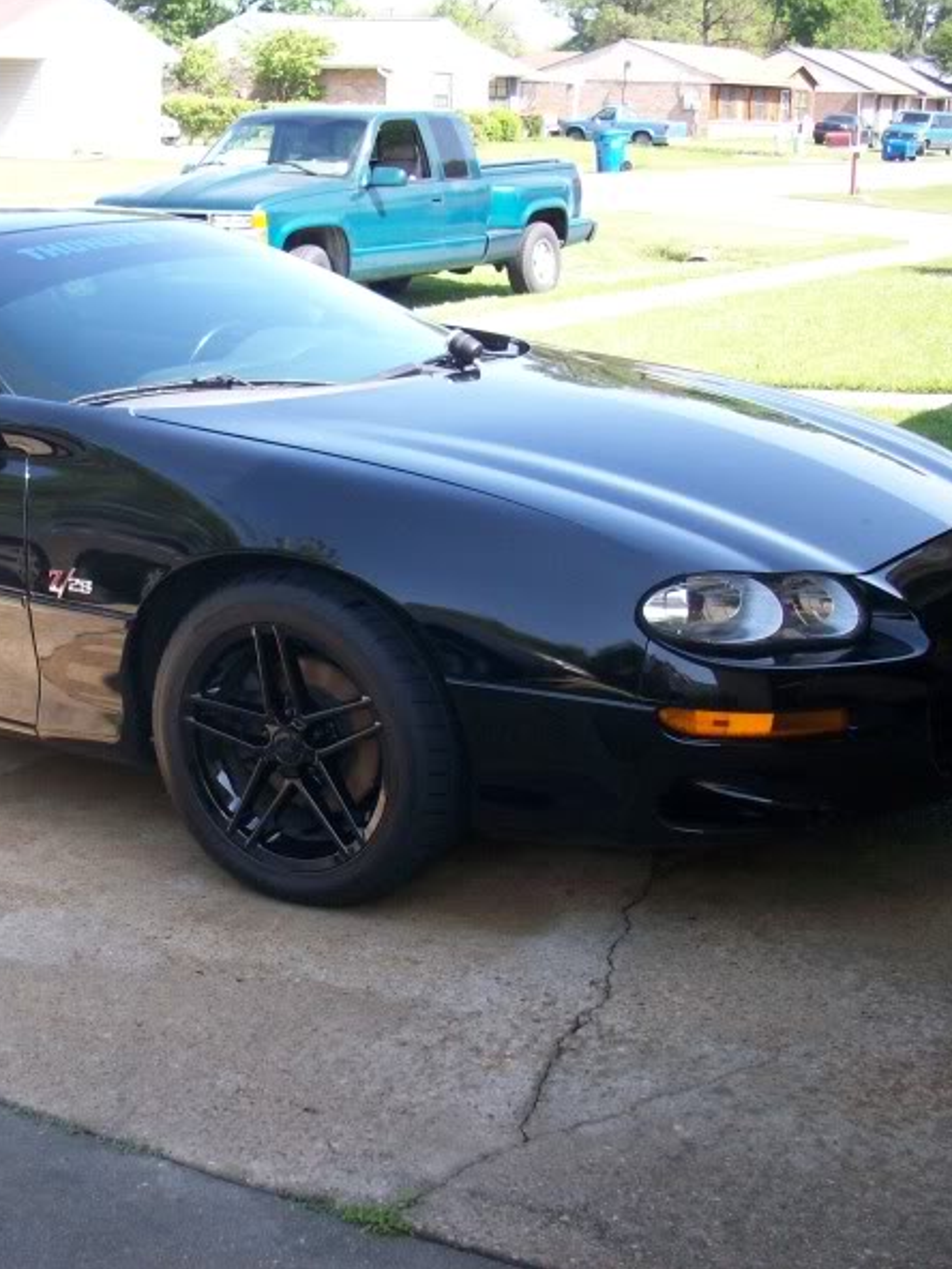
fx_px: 1833
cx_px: 240
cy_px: 630
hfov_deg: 28.7
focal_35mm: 50
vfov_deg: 38.2
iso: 80
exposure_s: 1/235
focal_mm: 6.2
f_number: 2.8
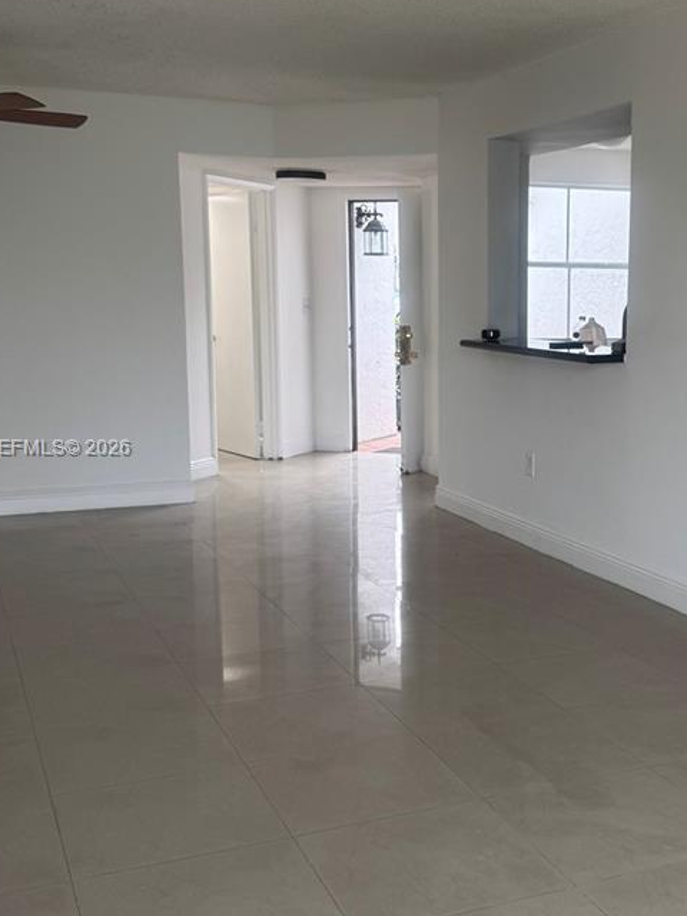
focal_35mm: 45
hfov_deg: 31.6
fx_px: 1191
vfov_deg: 42.1
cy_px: 449
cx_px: 510
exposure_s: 1/120
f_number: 1.78
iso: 100
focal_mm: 6.76
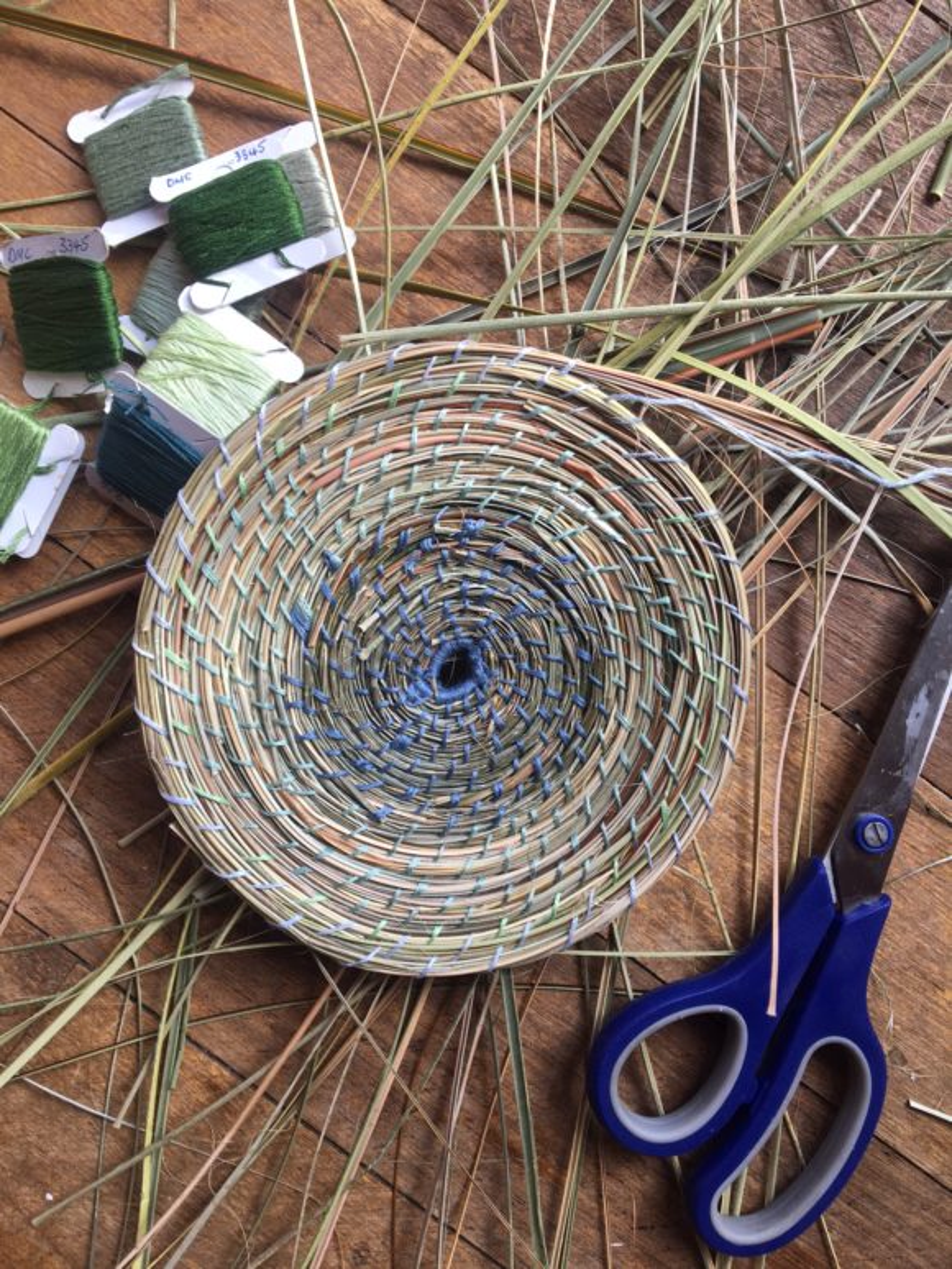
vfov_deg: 61.7
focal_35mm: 29
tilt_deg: -88.2
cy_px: 634
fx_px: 1063
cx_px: 476
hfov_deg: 48.2
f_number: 2.2
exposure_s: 1/50
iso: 25
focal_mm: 4.15
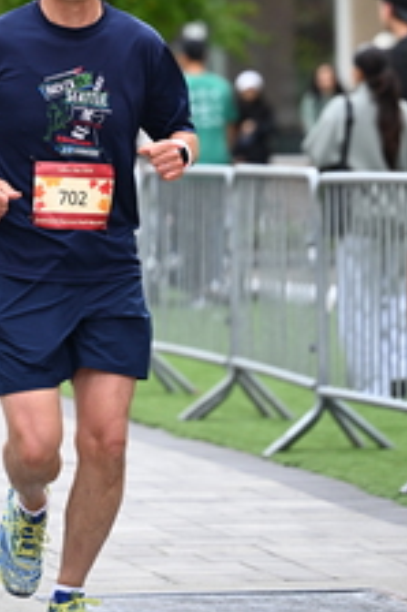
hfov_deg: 4.5
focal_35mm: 307
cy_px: 3
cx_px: 67
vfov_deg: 6.7
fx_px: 5214
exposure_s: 1/2000
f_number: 2.8
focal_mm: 125
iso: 640
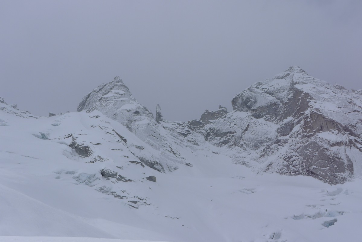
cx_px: 181
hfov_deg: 48.4
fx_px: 402
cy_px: 121
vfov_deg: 33.4
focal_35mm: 40
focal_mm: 8.5
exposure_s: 1/1000
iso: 80
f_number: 6.3
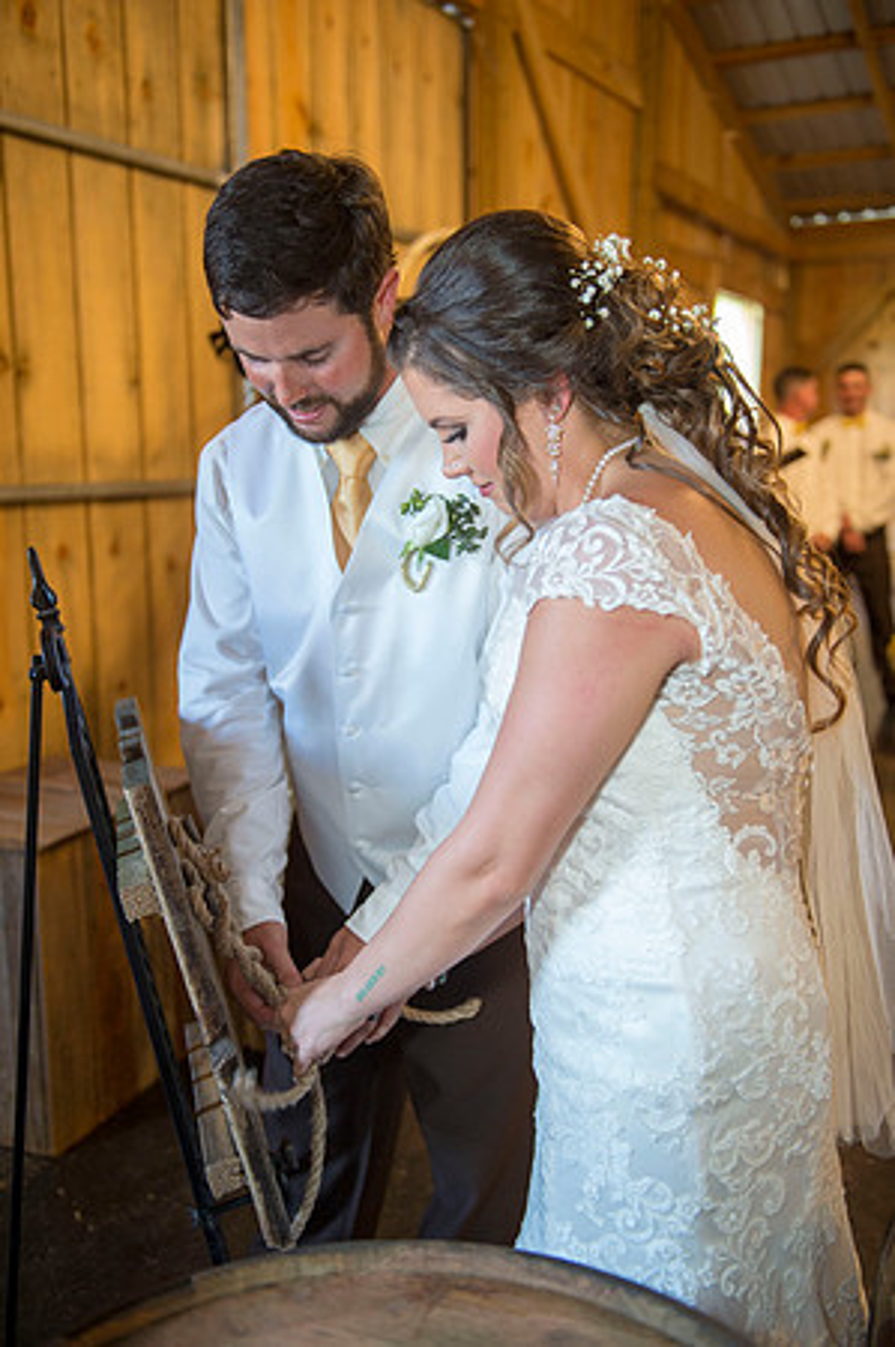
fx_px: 1308
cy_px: 674
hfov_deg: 37.8
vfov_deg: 54.5
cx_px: 448
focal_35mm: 35
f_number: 2.8
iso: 1600
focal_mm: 35
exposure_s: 1/160
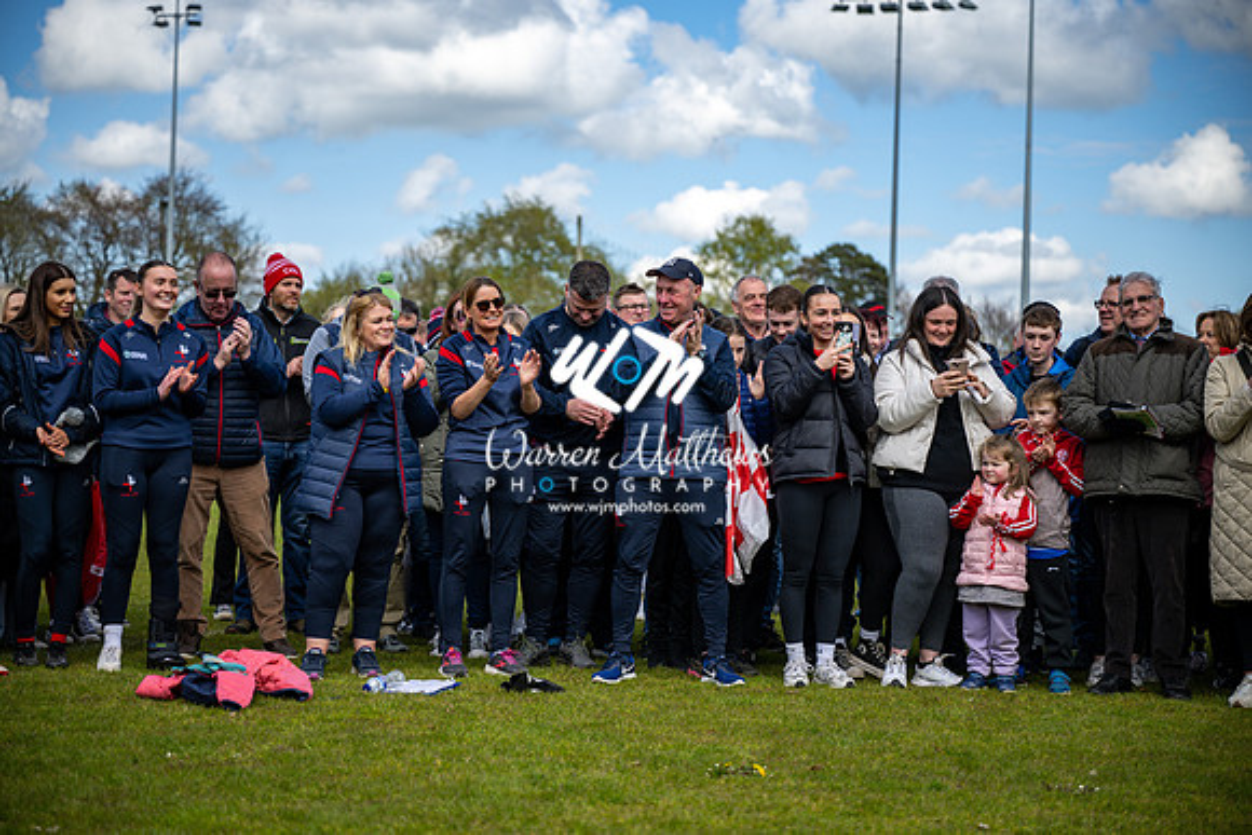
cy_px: 418
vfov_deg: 19.5
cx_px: 626
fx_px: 2435
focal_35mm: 70
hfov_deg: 28.8
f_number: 2.8
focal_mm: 70
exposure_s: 1/1600
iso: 100
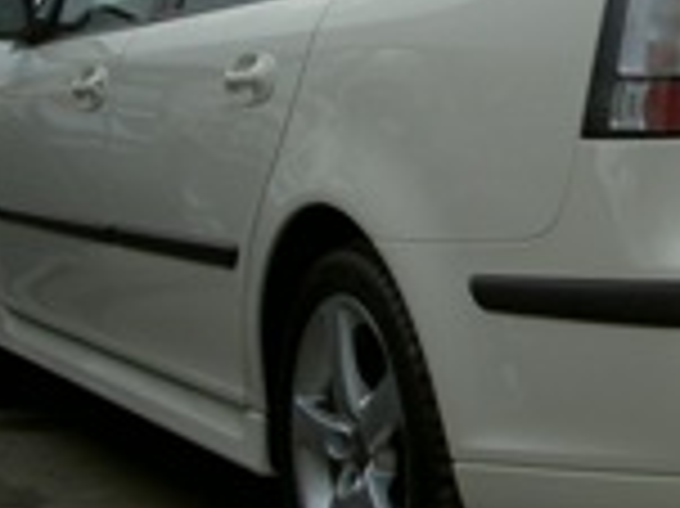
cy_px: 76
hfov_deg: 16.7
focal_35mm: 116
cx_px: 630
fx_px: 2277
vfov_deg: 12.7
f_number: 4.7
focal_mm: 8
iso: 100
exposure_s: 1/500
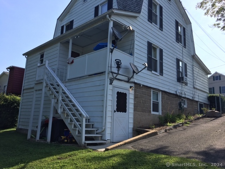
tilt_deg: +11.4
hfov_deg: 61.7
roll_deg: -2.0
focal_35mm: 29
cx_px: 112
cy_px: 84
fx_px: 188
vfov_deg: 48.2
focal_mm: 4.15
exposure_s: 1/986
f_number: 2.2
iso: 25
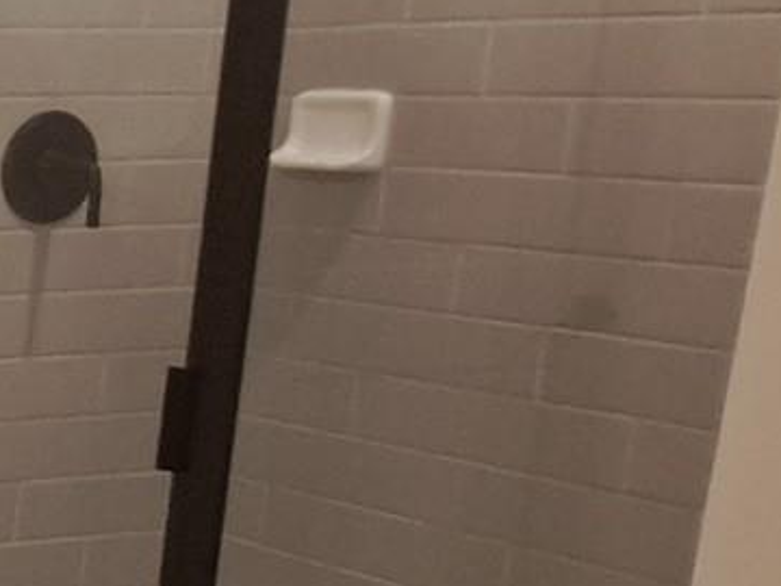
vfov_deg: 19.6
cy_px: 497
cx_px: -870
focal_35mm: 74
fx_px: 1670
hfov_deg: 17.2
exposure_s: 1/40
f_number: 2.2
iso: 125
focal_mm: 1.74
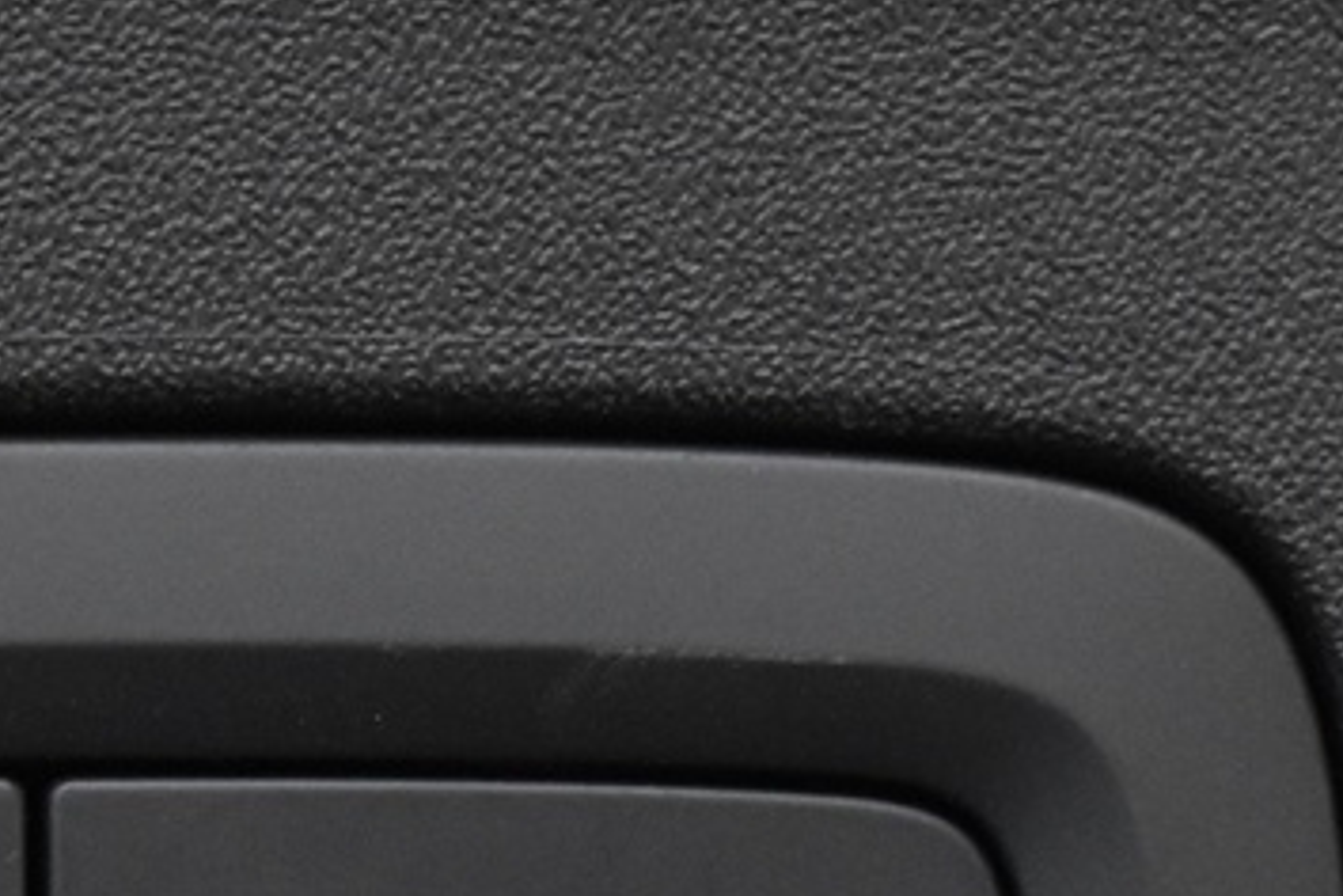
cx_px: 19
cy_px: 1048
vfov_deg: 5.2
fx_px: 9736
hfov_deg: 7.9
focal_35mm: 261
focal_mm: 38
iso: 2200
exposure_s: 1/60
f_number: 4.8
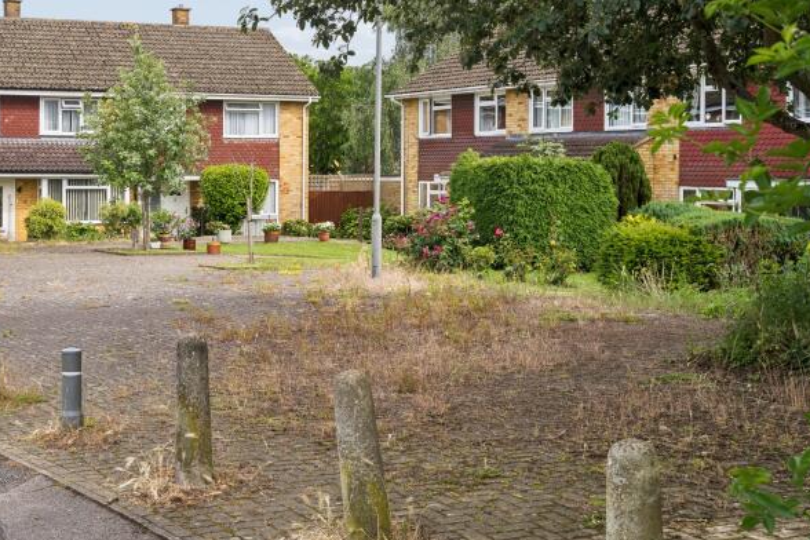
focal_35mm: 61
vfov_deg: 22.1
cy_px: 160
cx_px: 230
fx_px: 1372
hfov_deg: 32.4
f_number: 6.3
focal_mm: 35
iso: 320
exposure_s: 1/640
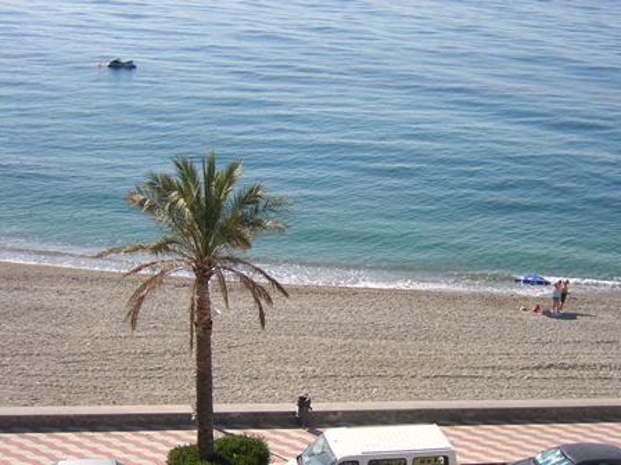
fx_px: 1256
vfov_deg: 21.0
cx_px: 310
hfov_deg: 27.8
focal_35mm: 70
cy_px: 232
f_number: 3.6
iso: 100
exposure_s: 1/580
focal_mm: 9.1
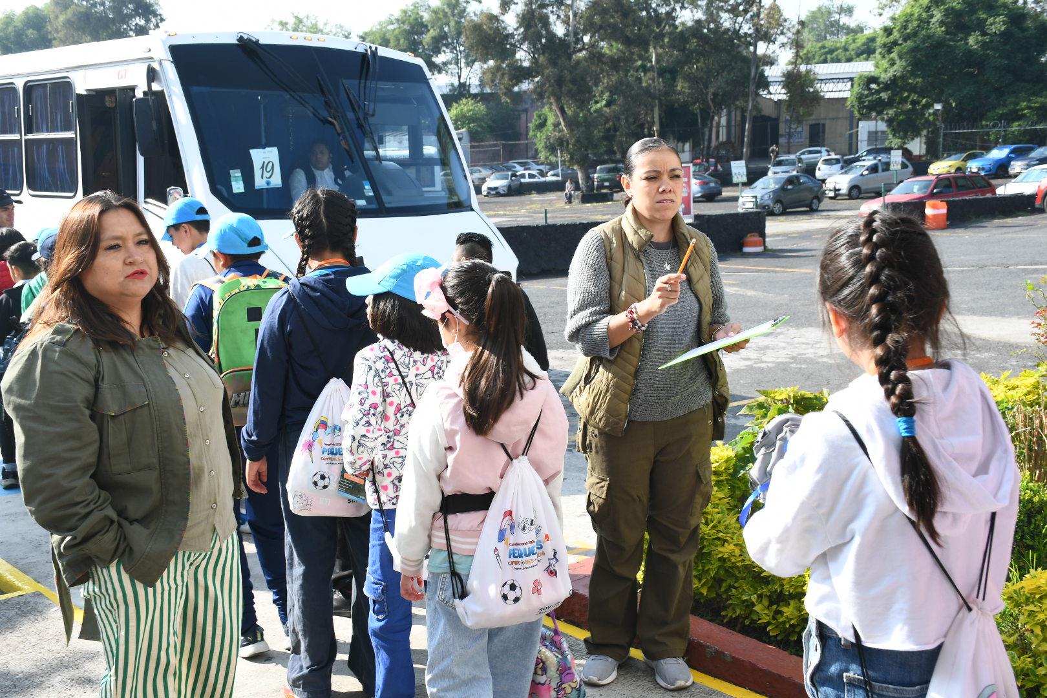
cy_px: 349
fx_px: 1163
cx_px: 524
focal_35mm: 40
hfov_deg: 48.5
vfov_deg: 33.4
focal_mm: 27
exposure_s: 1/125
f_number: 8
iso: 160
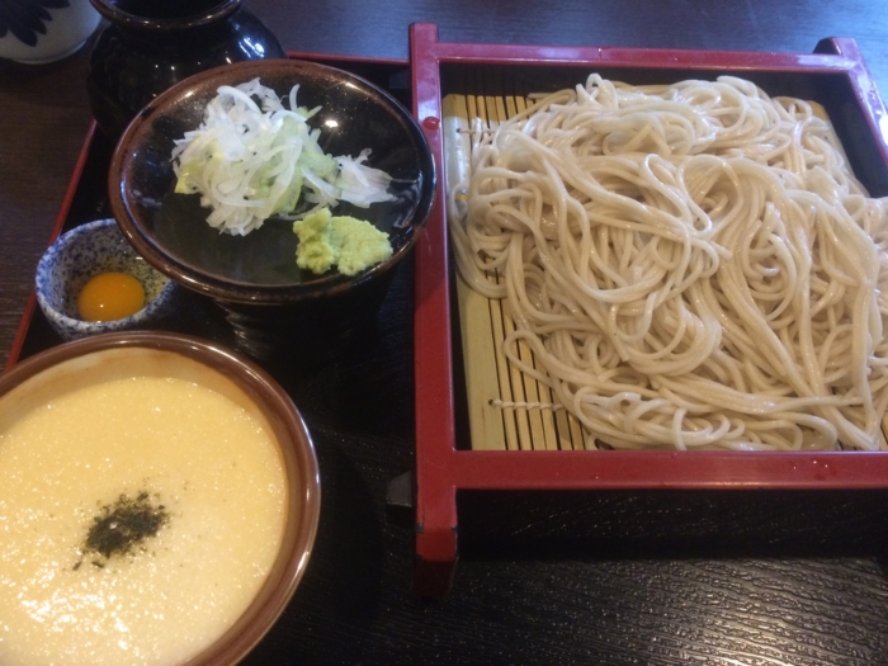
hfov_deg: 61.7
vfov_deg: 48.2
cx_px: 444
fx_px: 744
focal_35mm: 29
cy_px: 333
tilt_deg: -58.7
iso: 320
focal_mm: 4.15
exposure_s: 1/33
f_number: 2.2
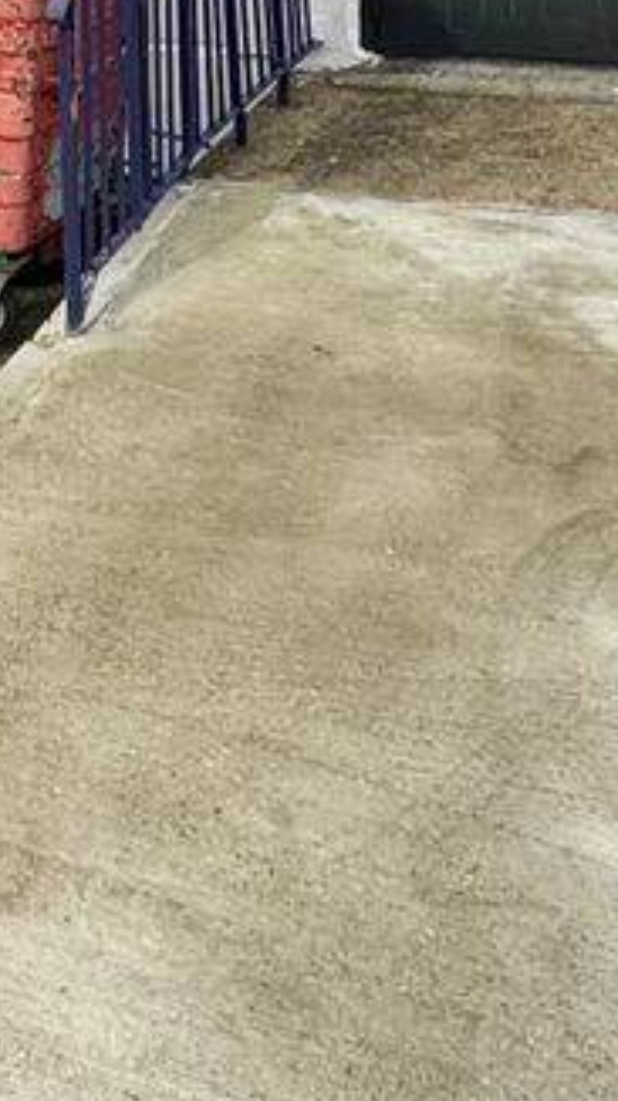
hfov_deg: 21.3
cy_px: -262
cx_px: -142
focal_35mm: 52
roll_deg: -0.3
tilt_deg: -2.1
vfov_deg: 32.1
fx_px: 1517
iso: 40
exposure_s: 1/501
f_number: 2.2
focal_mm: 2.22
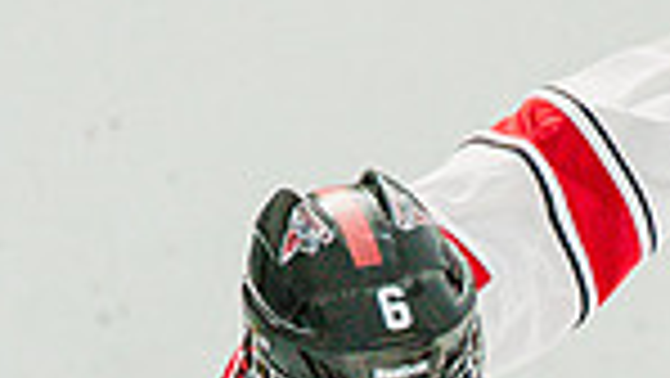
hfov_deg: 1.1
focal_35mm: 1905
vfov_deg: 0.6
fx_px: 33862
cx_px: 796
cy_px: 984
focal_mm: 300
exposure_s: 1/2000
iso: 1600
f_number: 4
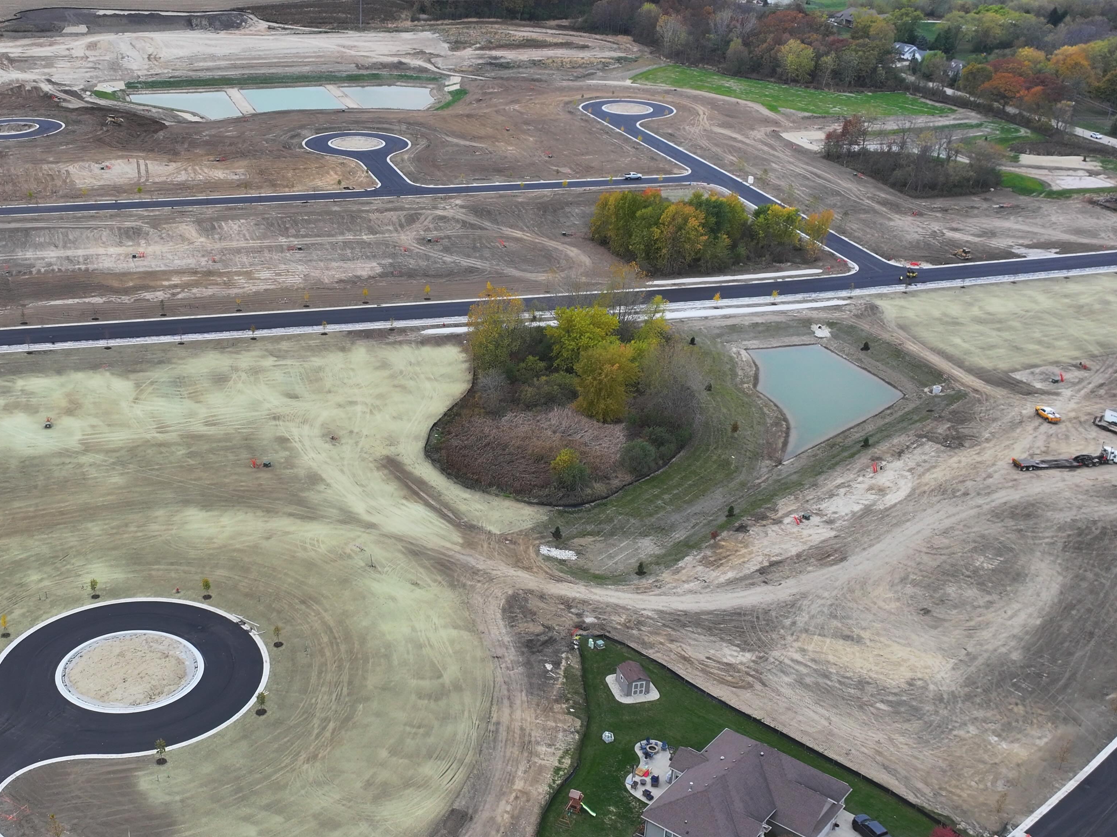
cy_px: 425
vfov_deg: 35.1
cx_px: 397
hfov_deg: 45.3
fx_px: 1323
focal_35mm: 41
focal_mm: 12.29
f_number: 2.8
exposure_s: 1/400
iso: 130
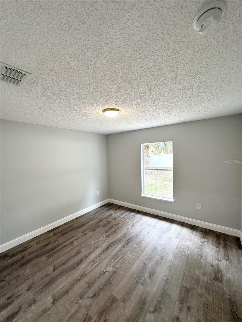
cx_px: 121
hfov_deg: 85.7
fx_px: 130
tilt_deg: -2.5
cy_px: 161
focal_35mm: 14
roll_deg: +1.5
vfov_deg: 102.1
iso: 125
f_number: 2.2
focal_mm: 2.22
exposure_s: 1/120
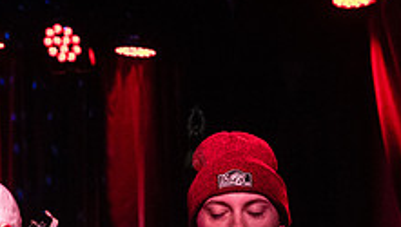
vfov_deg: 13.7
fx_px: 905
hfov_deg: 25.0
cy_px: 311
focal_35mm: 85
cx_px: 194
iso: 12800
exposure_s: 1/320
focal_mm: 31
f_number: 3.5
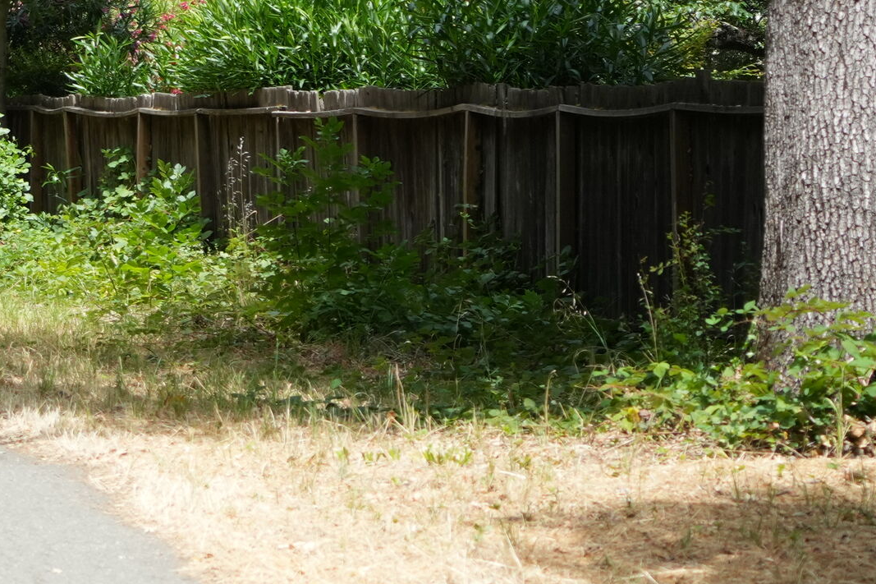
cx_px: -673
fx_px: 6009
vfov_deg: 5.5
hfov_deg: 8.1
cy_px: -7
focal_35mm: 247
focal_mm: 61
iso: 500
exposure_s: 1/1000
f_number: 5
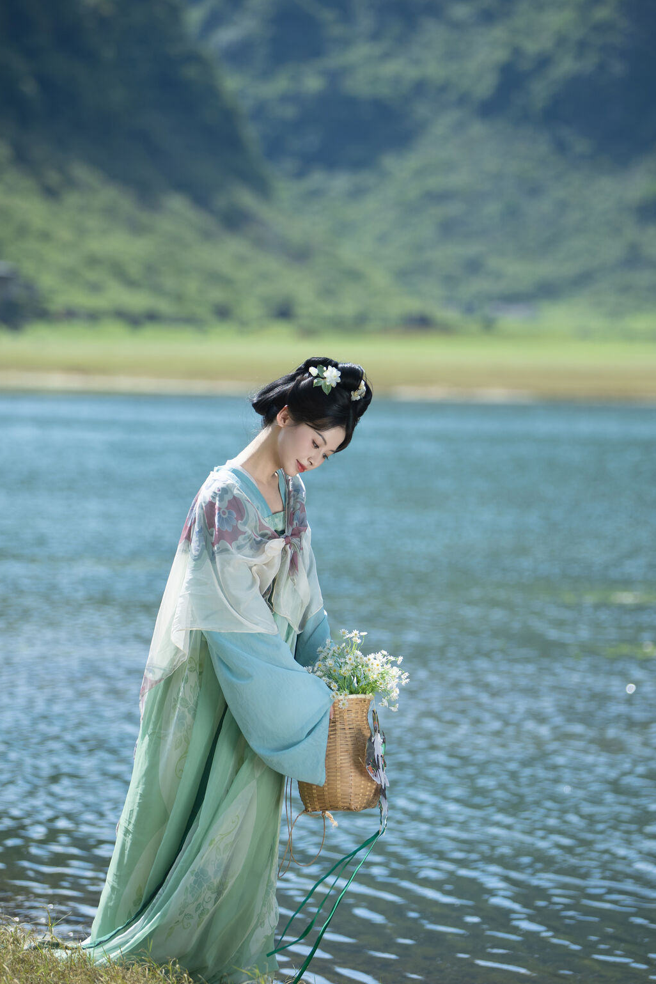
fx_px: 4154
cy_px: 498
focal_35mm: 152
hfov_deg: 9.0
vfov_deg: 13.5
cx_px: 354
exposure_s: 1/1250
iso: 100
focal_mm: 130
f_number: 2.8
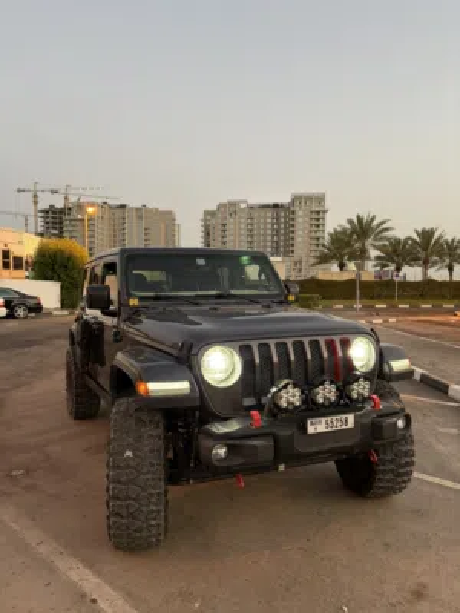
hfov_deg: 53.1
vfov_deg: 67.3
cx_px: 230
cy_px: 306
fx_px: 461
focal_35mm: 26
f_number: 1.6
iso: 200
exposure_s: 1/50
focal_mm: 5.96
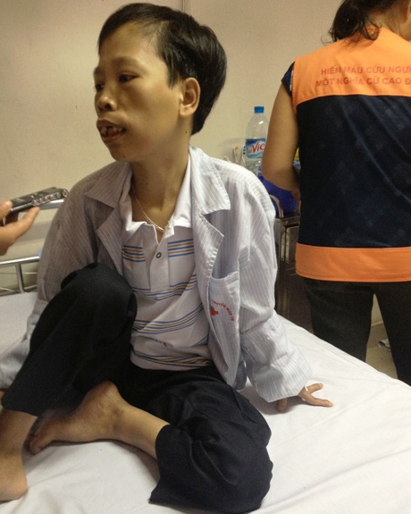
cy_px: 279
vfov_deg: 47.9
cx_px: 202
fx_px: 578
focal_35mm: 38
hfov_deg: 39.2
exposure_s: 1/20
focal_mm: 4.28
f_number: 2.4
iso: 160
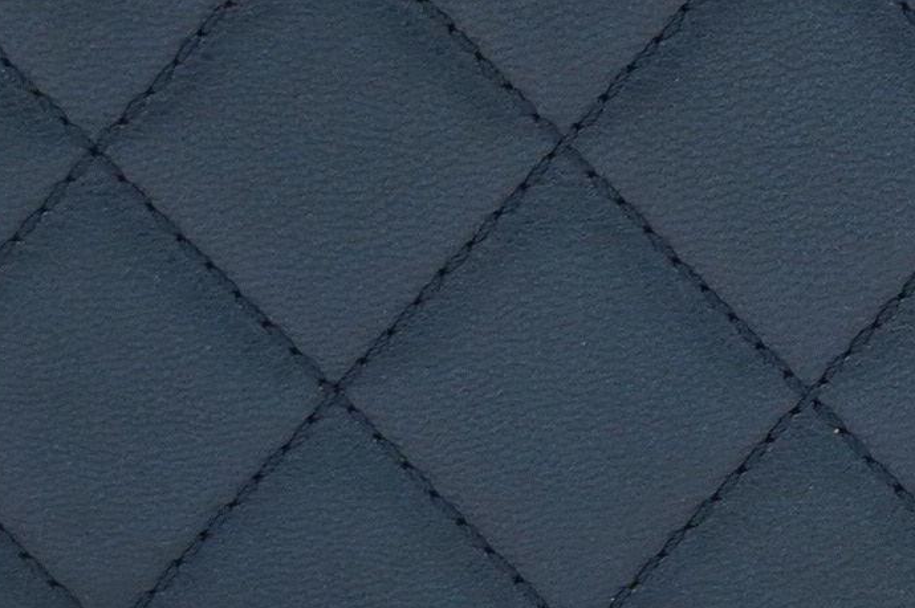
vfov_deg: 4.4
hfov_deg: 6.6
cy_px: -269
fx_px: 7802
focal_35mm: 307
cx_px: 1342
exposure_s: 1/80
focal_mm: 47
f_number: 5.6
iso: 1000
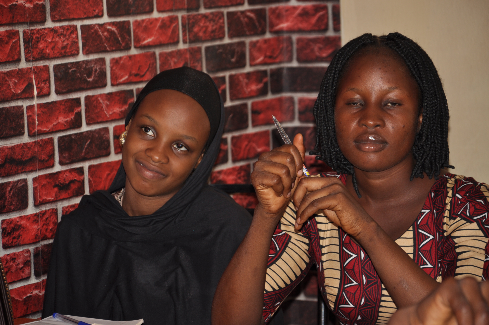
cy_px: 162
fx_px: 2137
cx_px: 244
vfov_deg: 8.7
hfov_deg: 13.1
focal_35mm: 158
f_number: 5.6
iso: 200
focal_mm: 105
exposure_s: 1/60
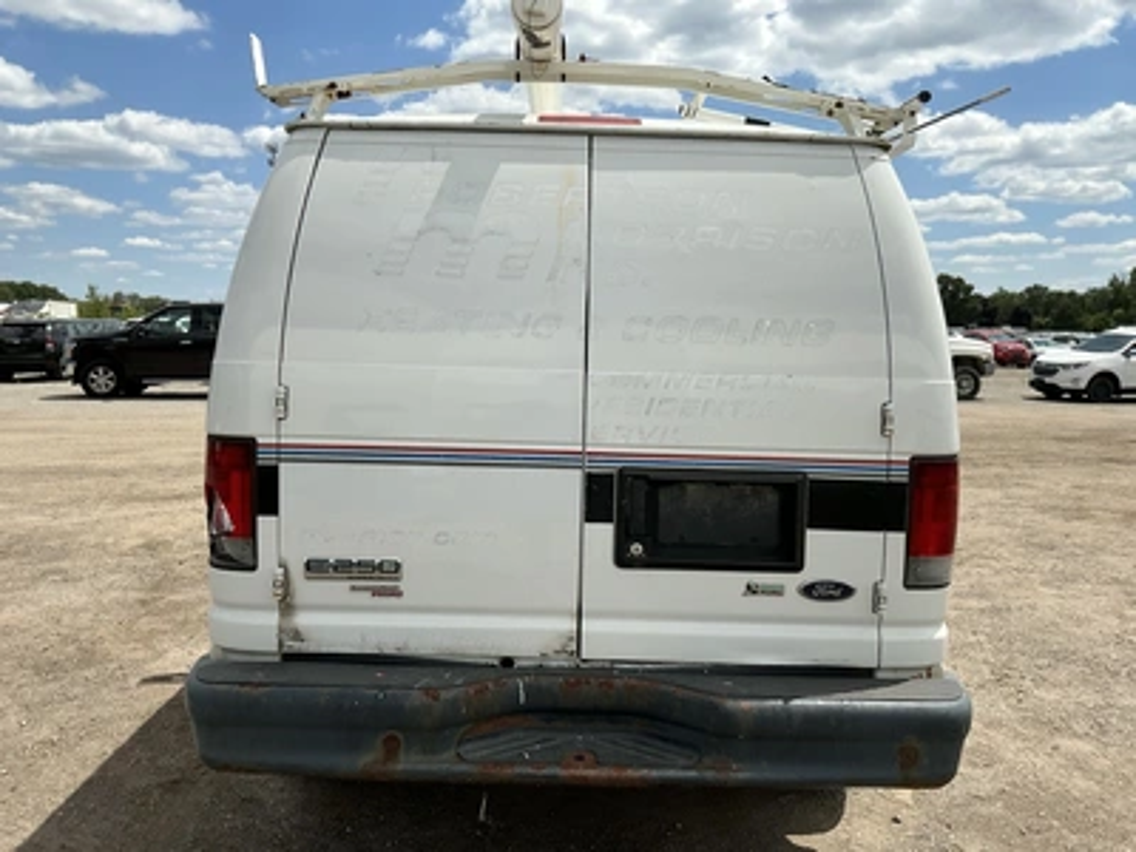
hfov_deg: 63.4
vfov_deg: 49.7
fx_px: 919
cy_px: 426
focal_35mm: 28
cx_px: 568
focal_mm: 3
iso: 25
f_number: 1.8
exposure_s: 1/3125
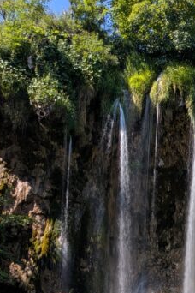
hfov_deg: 14.8
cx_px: 370
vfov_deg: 24.7
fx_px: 634
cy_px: 299
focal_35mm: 78
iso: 46
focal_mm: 5.43
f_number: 1.89
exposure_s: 1/888
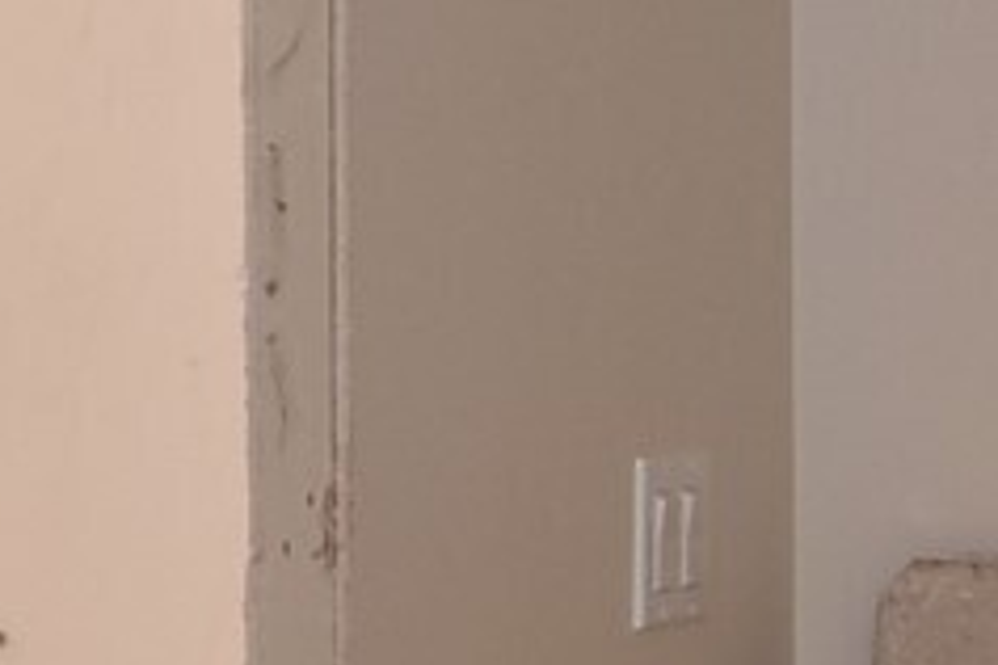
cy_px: 156
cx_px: -547
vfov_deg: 9.1
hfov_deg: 12.9
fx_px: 4158
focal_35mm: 150
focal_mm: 14
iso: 400
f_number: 6.3
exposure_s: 1/160
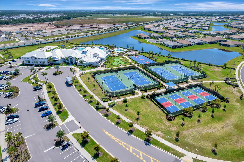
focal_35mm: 22
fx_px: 149
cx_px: 122
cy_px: 81
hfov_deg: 78.6
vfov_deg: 57.2
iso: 130
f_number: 2.8
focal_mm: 8.38
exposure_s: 1/1600
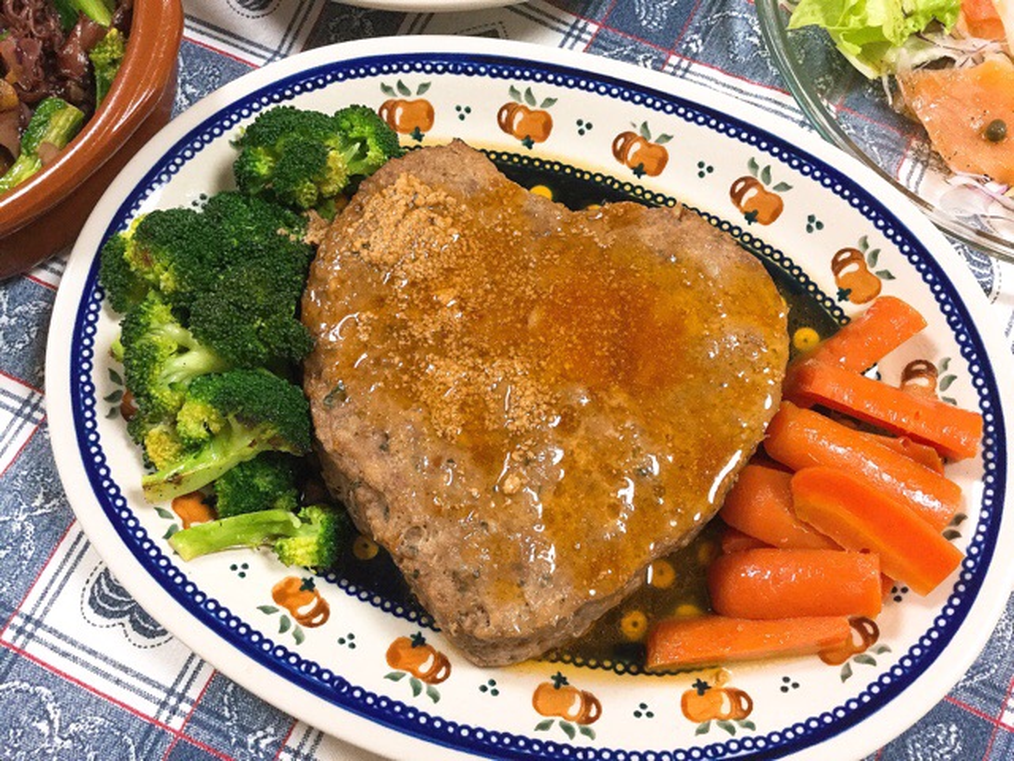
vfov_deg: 45.4
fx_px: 908
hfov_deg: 58.4
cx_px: 507
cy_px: 380
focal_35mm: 31
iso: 100
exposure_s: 1/30
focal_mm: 3.3
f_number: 2.4
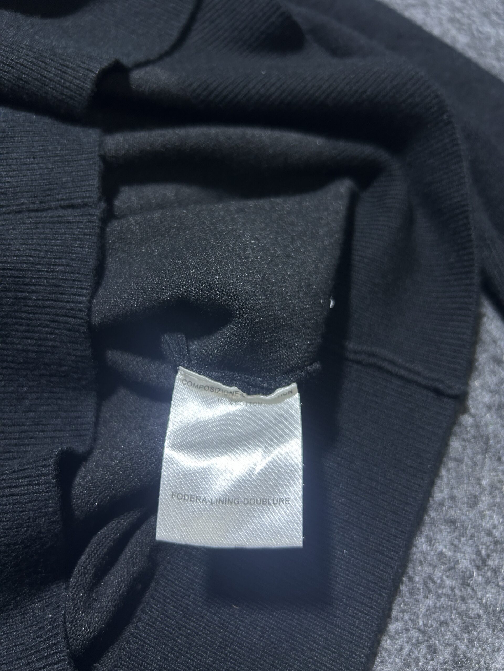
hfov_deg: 53.1
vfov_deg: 67.3
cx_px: 252
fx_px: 505
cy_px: 336
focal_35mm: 26
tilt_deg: -55.1
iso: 80
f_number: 1.5
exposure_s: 1/50
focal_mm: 5.7
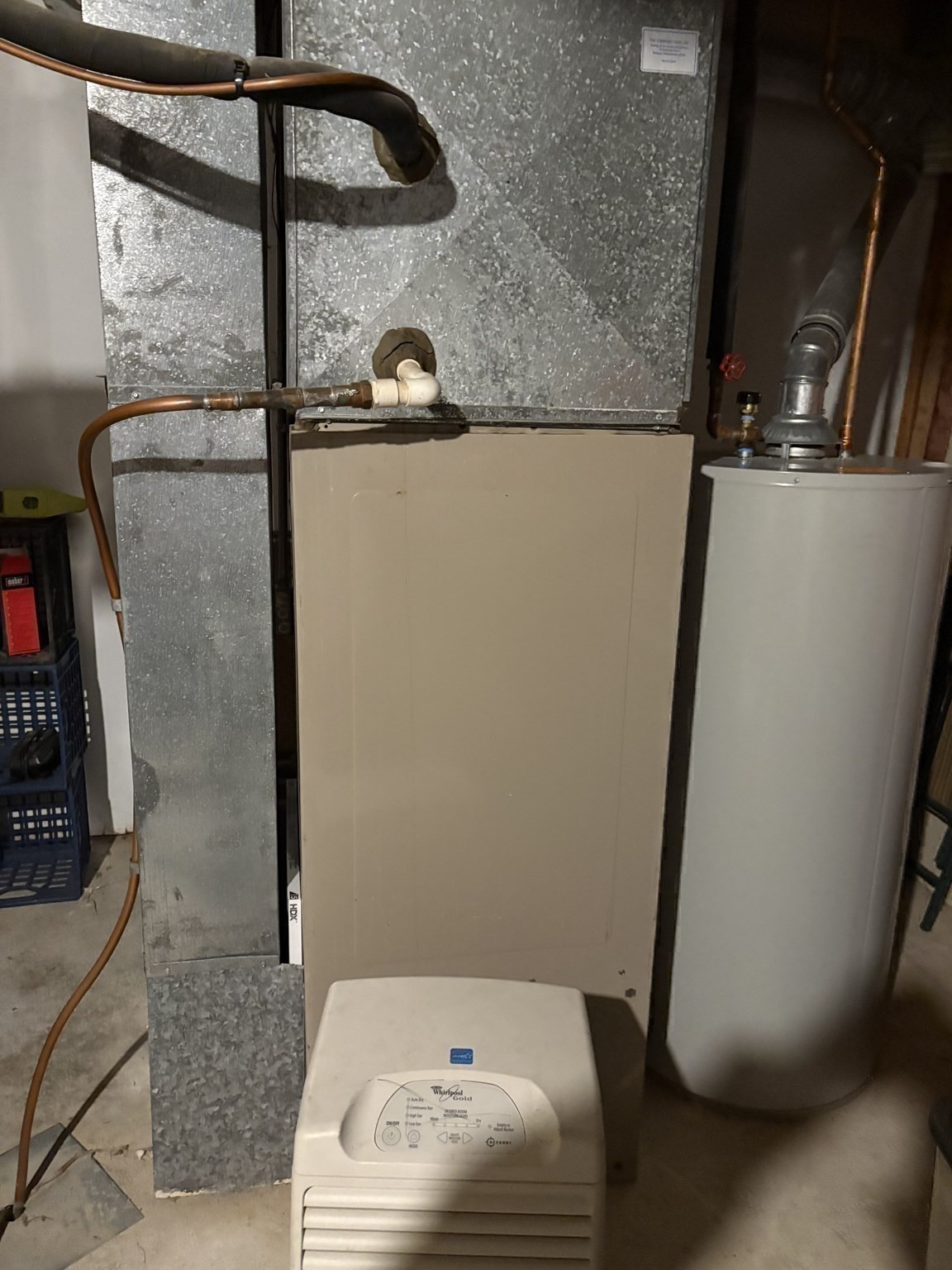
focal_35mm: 26
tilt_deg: -14.6
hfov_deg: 53.1
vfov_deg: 67.3
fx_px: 953
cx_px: 476
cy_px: 635
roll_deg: -1.4
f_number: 1.6
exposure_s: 1/30
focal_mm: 5.96
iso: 800
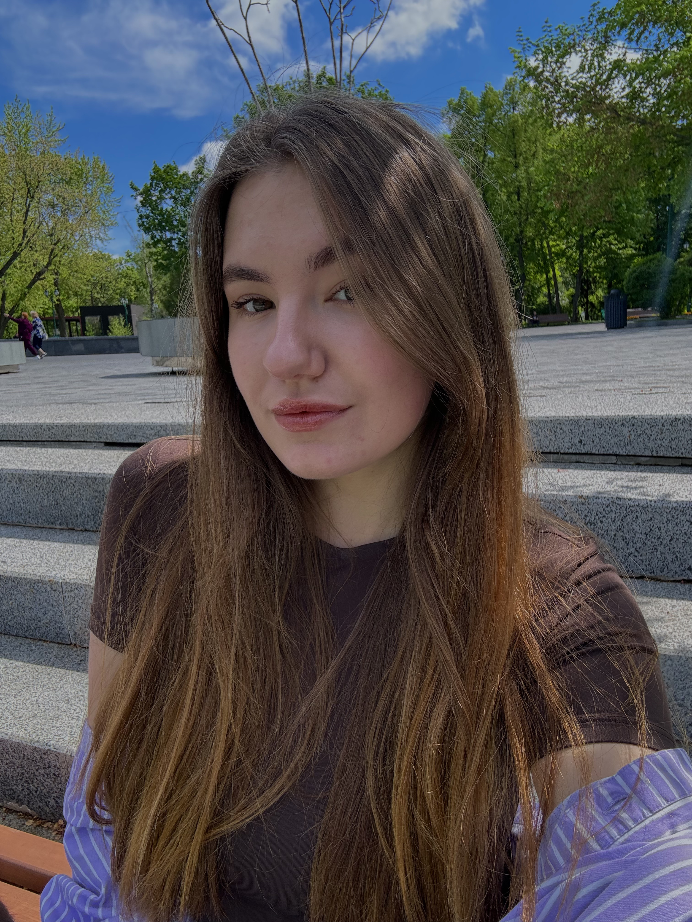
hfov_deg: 58.9
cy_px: 461
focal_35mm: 23
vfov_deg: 73.9
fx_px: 613
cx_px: 346
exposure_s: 1/336
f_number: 1.9
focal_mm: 2.69
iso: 25
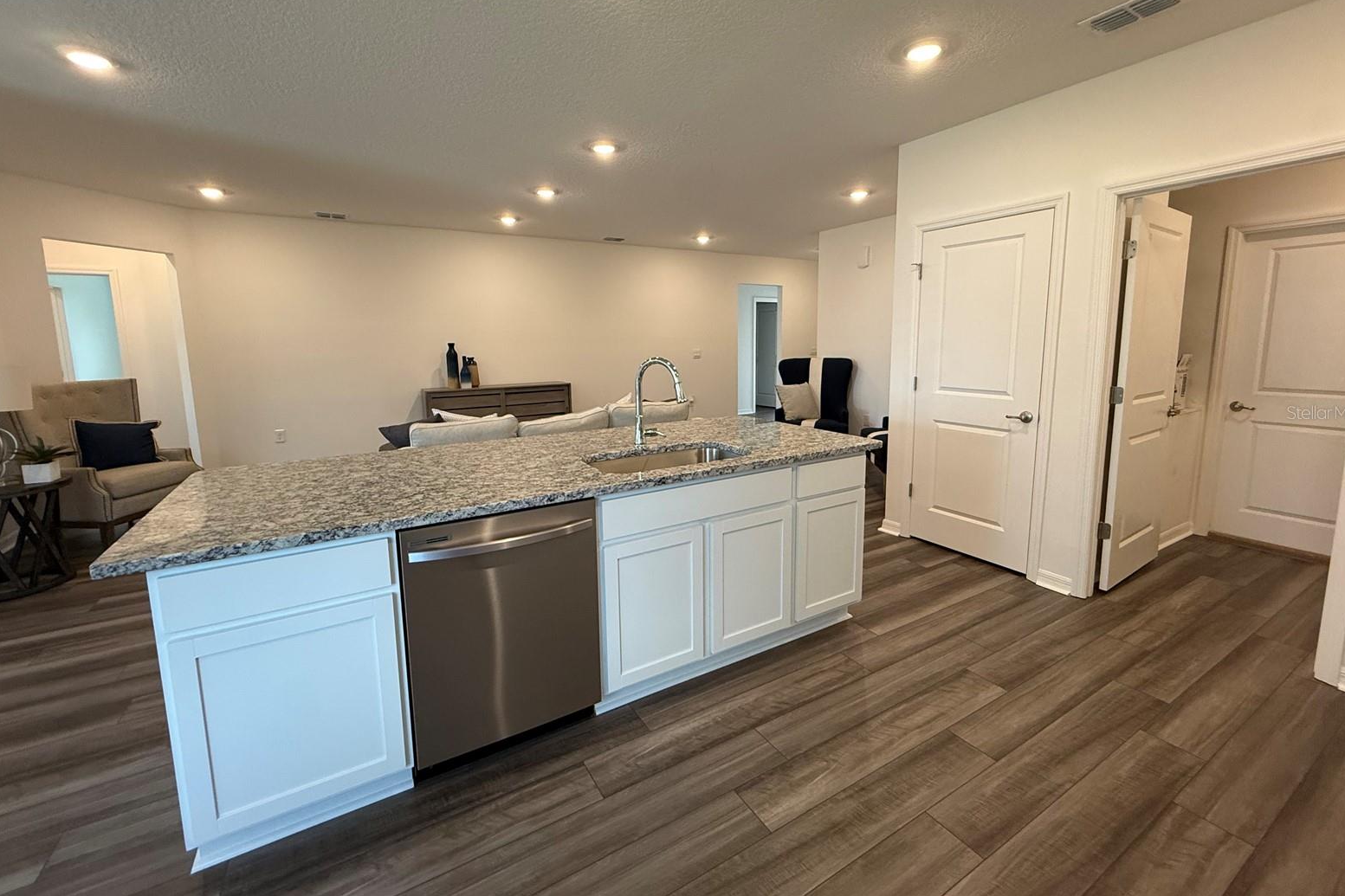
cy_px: 412
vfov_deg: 77.2
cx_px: 676
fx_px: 560
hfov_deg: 100.4
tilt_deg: -6.4
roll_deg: +1.2
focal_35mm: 15
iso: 250
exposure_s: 1/120
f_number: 2.2
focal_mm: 2.22
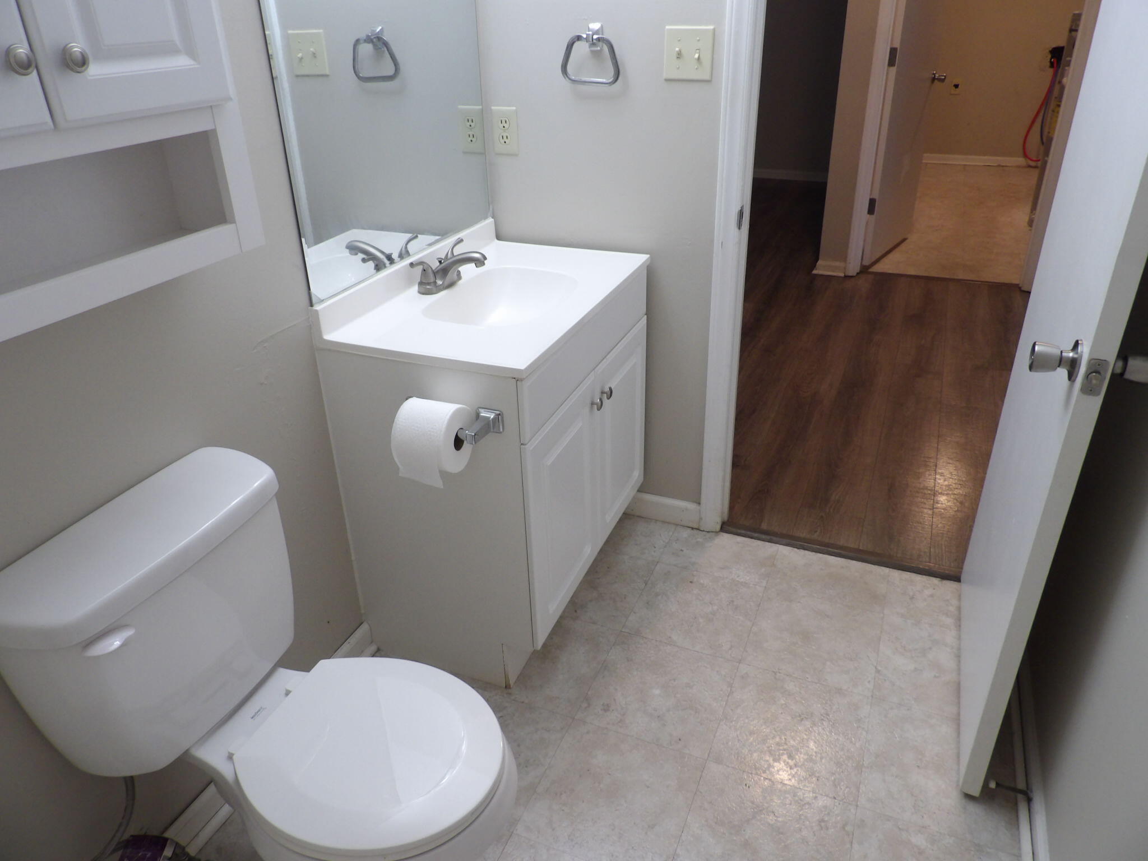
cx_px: 574
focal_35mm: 24
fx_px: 796
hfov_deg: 71.6
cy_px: 430
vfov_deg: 56.8
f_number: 3.2
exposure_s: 1/28
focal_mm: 4.3
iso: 200
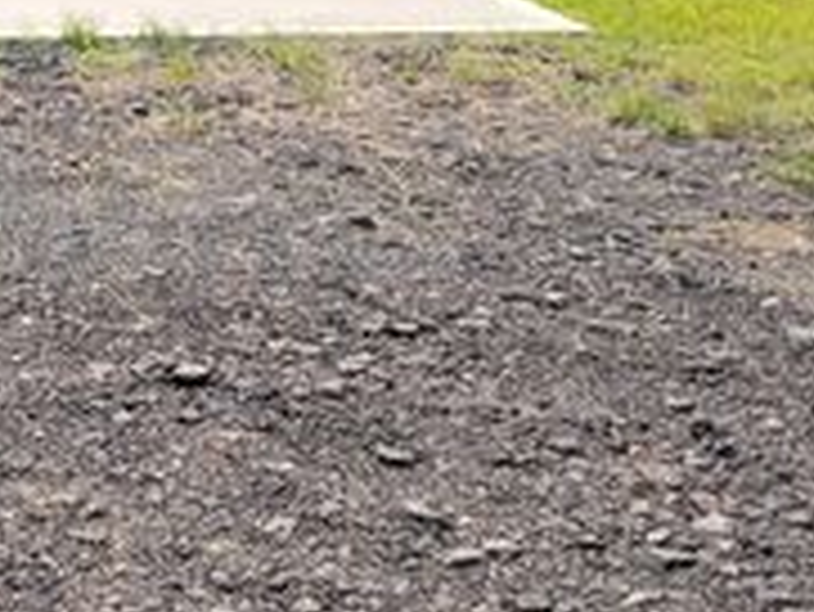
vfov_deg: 15.3
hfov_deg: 20.3
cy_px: -207
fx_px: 2165
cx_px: -85
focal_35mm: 92
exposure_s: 1/2010
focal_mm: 5.4
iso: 40
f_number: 1.8
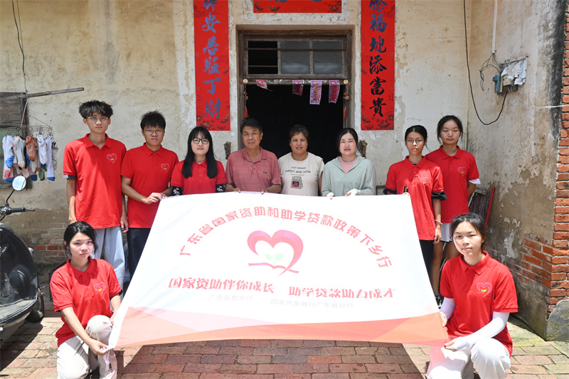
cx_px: 284
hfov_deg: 68.9
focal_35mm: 26
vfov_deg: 49.1
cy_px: 190
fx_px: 415
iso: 100
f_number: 8
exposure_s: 1/160
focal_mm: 17.5
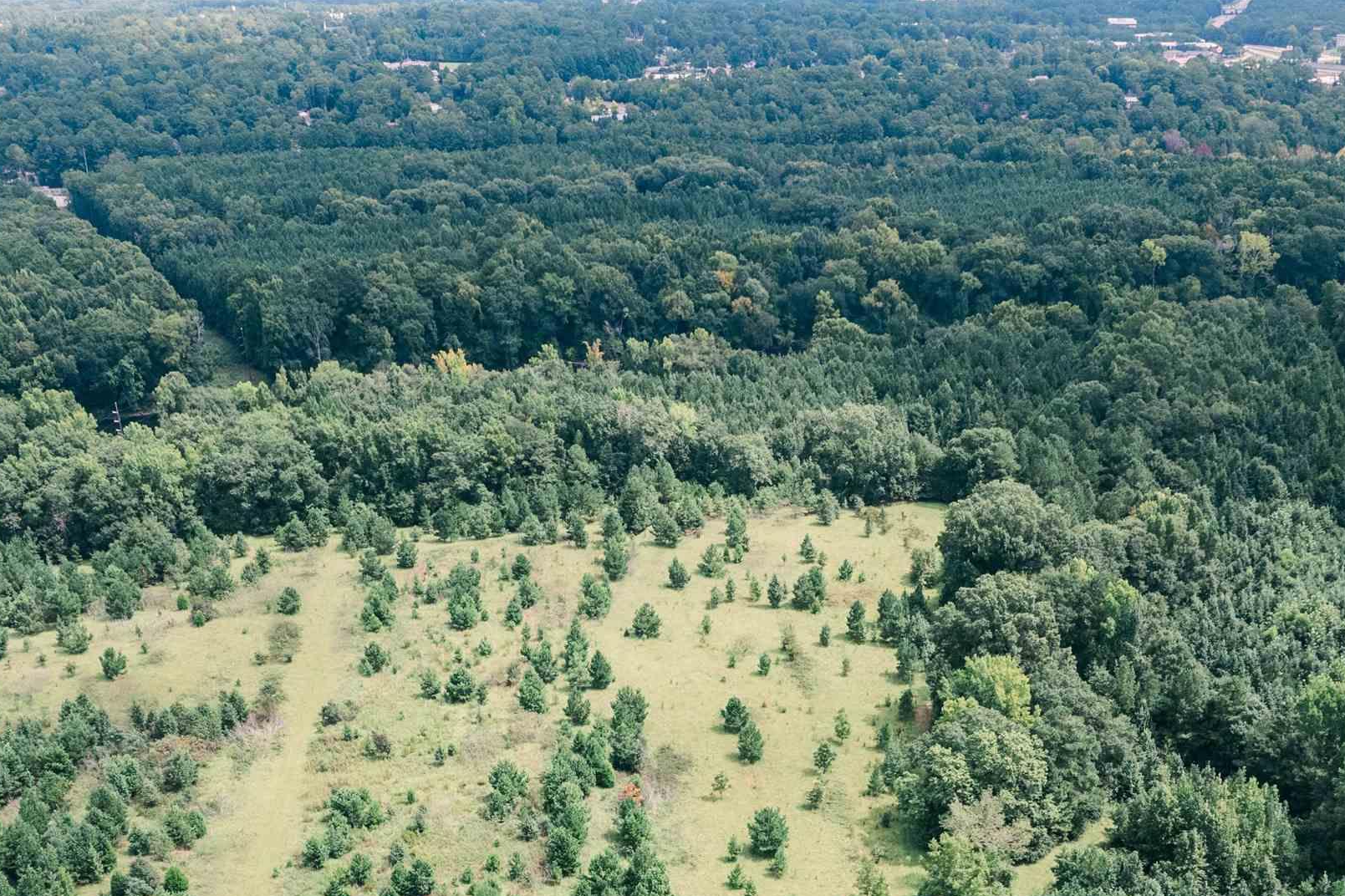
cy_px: 853
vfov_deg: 30.1
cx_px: 698
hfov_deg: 46.4
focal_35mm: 42
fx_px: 1569
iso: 100
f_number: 2.8
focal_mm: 8.38
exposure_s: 1/90
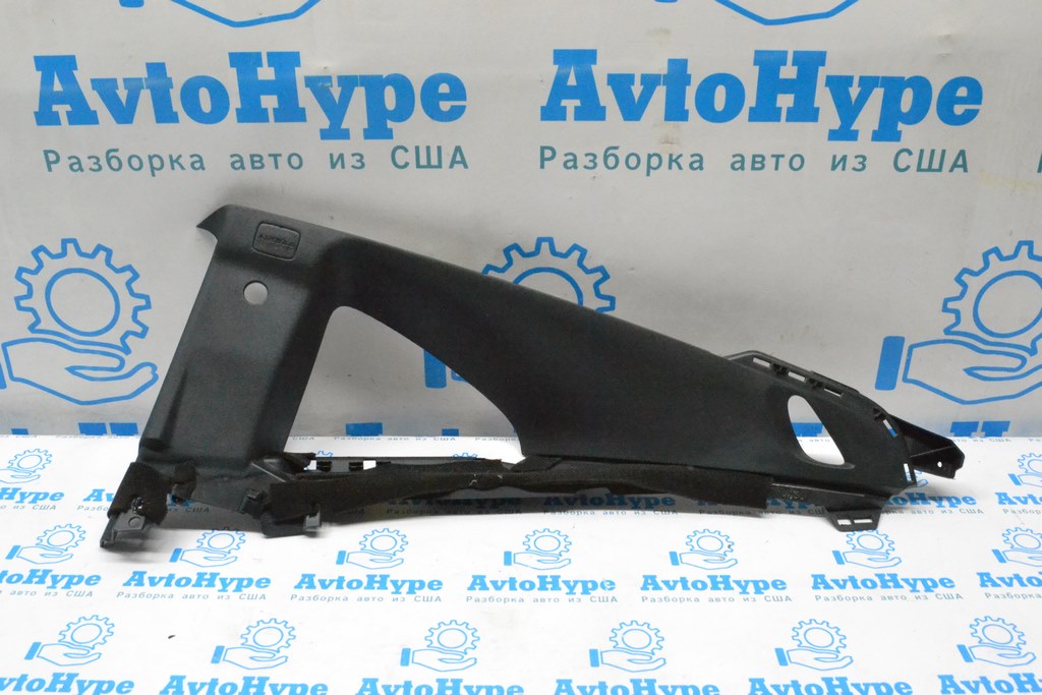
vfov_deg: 36.9
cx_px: 521
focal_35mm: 36
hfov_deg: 53.1
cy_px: 348
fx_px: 1042
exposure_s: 1/125
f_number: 11
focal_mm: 24
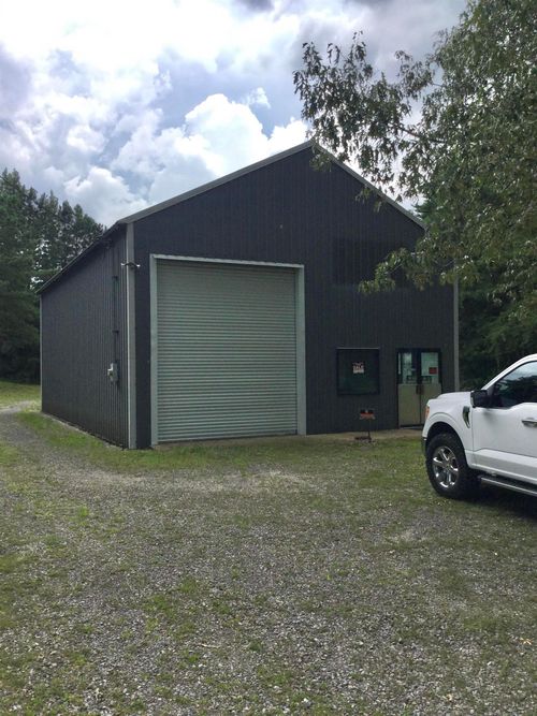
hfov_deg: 45.4
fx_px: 641
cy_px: 358
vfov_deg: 58.4
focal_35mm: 31
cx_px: 268
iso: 25
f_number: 2.4
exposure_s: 1/849
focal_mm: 3.3
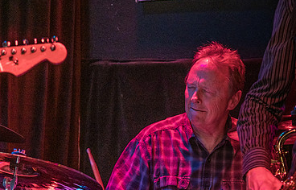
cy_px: 122
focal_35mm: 232
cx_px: 195
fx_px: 1885
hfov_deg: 9.0
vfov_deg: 5.8
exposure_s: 1/60
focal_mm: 70
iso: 1250
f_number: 2.8
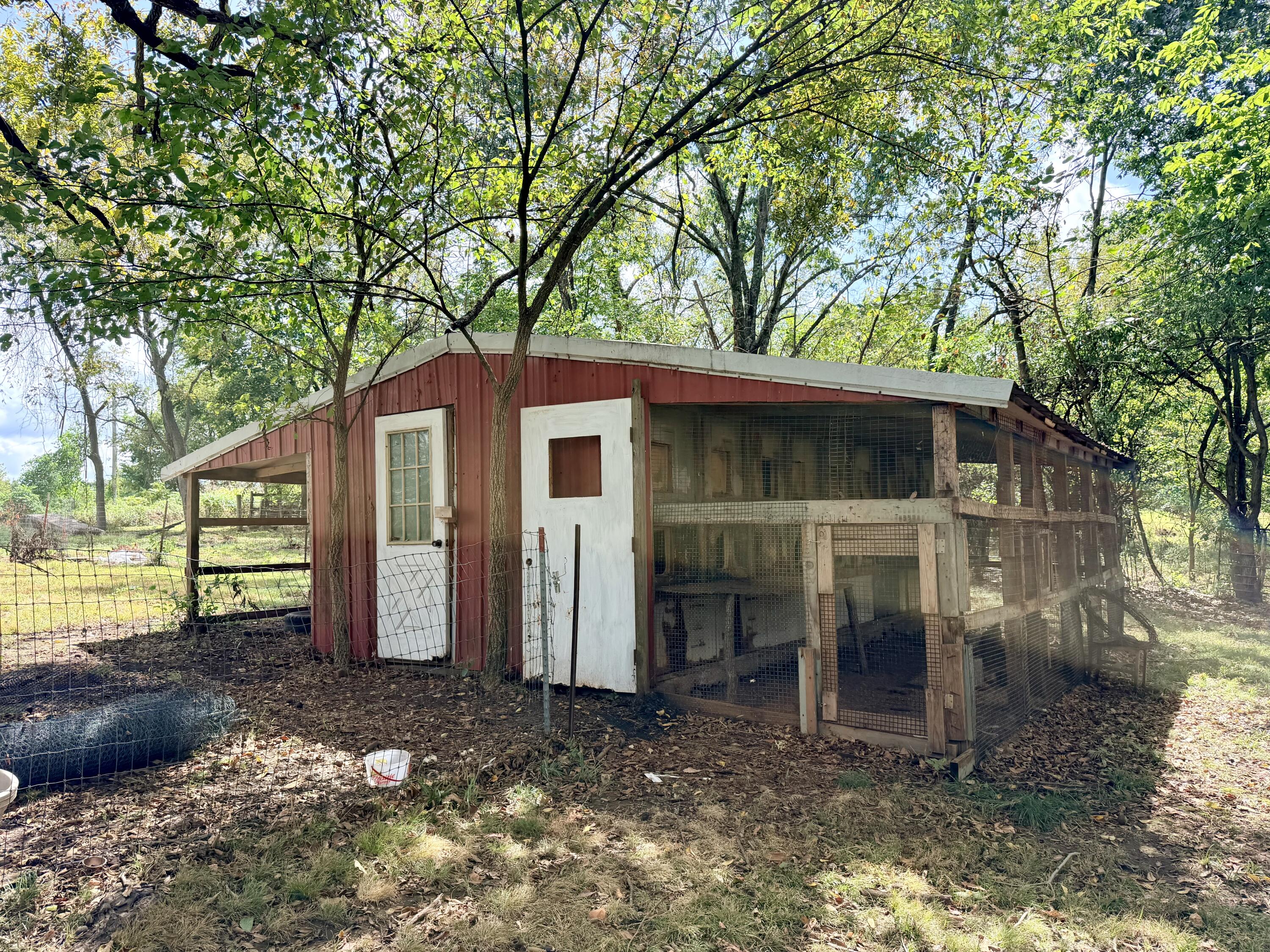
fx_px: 881
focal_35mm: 24
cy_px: 476
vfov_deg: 56.8
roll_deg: +1.3
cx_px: 635
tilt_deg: +2.1
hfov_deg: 71.6
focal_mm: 6.76
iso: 100
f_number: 1.78
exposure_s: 1/1410
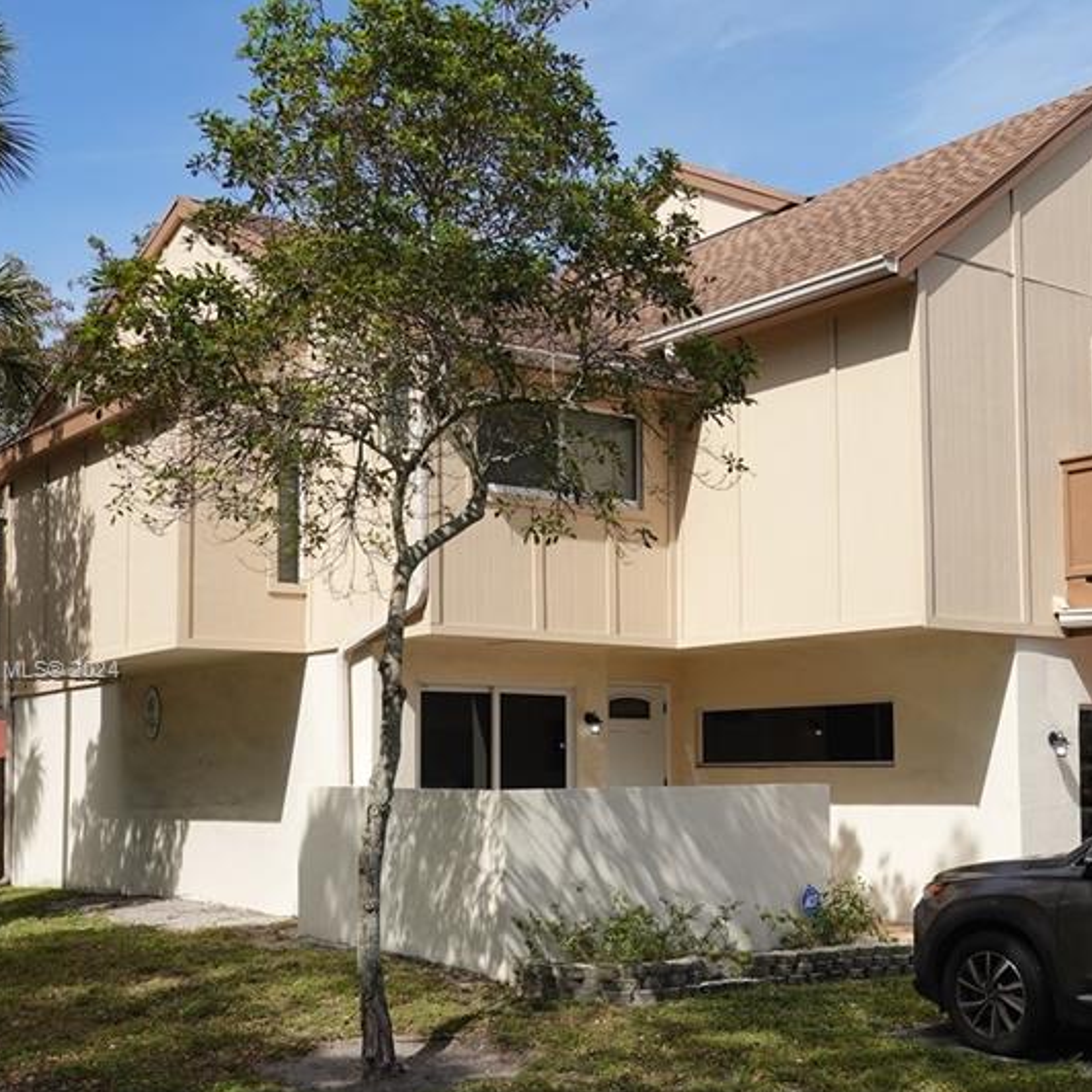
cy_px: 671
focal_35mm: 46
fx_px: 1642
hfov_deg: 36.7
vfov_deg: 36.6
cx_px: 609
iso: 100
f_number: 4
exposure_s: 1/800
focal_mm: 9
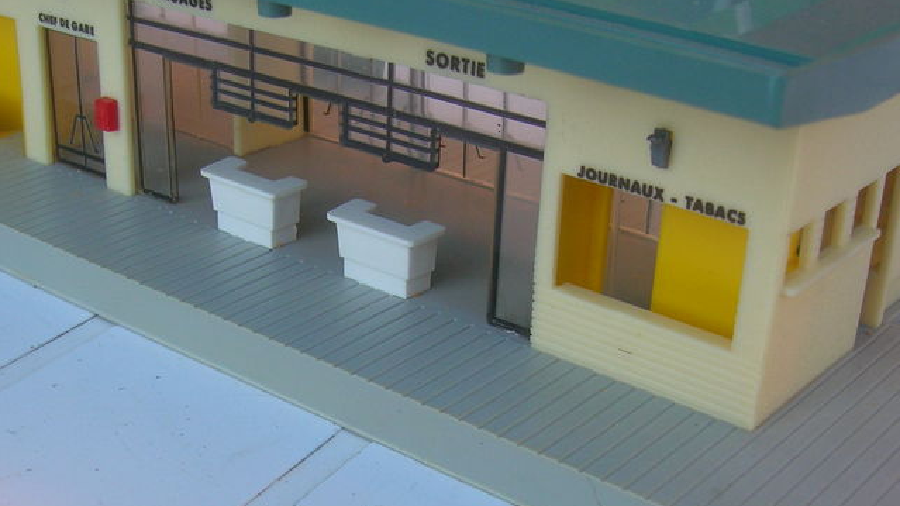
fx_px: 1384
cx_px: 410
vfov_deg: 20.5
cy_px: 379
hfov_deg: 36.0
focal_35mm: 58
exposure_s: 1/79
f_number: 2.9
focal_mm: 5.7
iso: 50
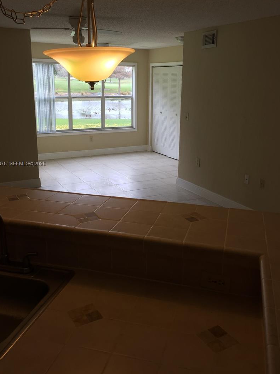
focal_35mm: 33
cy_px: 164
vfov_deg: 55.2
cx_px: 139
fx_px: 356
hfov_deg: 42.9
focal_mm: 4.15
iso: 32
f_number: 2.2
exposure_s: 1/120
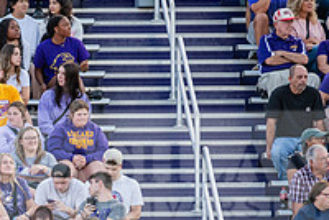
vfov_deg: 1.6
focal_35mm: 869
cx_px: -53
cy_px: 309
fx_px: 7953
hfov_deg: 2.4
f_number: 3.2
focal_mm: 300
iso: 1000
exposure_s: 1/1000
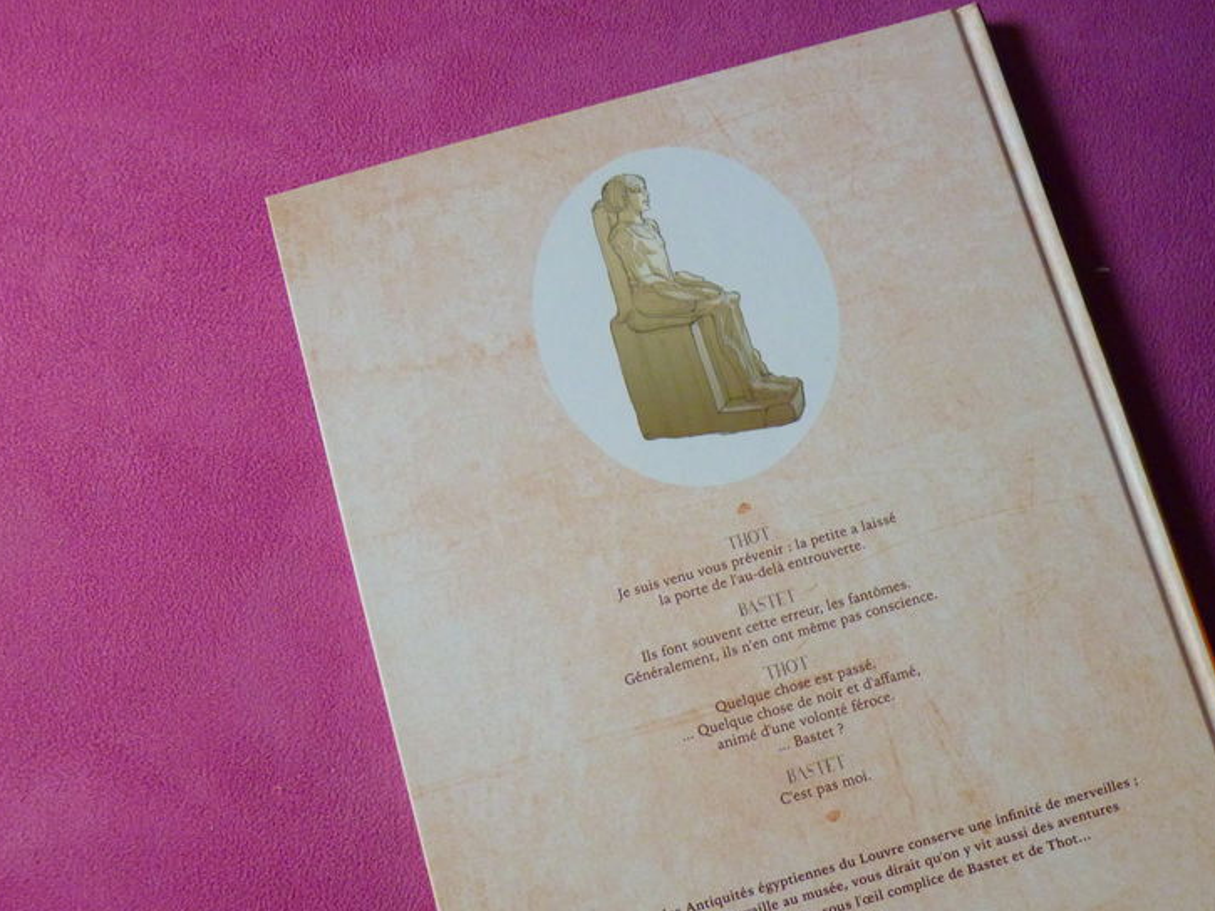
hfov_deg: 37.3
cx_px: 763
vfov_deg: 28.4
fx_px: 1790
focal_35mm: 51
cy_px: 601
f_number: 3
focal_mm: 6.6
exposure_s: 1/30
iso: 320
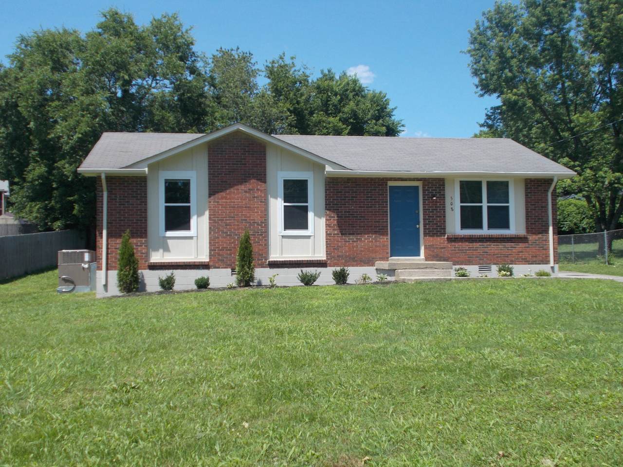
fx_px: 702
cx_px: 312
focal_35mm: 39
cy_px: 234
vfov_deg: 36.8
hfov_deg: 47.9
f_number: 9.8
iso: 80
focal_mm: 6.9
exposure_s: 1/80
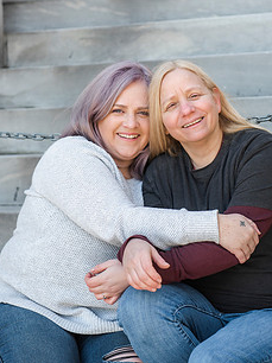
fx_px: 1039
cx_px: 138
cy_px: 114
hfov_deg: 14.9
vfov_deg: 19.8
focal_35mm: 99
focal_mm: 70
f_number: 4
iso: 400
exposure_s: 1/1000
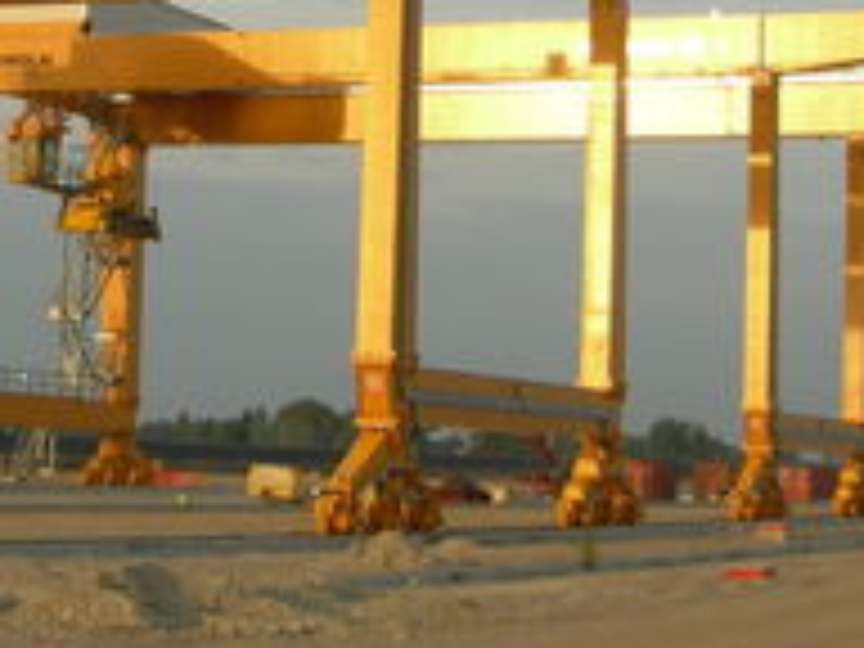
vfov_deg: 13.6
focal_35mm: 107
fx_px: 2671
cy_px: 7
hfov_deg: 18.1
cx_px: 108
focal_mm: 8.5
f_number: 4.9
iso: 50
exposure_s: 1/134
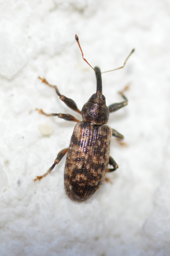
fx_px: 1064
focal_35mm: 150
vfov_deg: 13.7
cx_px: 85
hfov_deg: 9.1
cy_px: 128
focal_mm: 100
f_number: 14
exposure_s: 1/200
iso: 200
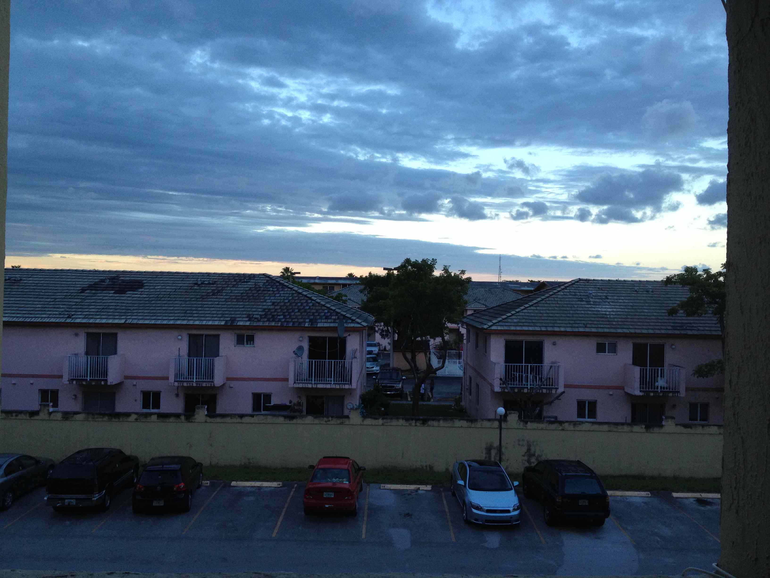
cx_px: 385
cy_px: 289
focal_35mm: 35
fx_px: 779
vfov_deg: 40.7
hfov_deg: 52.6
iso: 100
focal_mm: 4.28
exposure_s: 1/120
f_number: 2.4
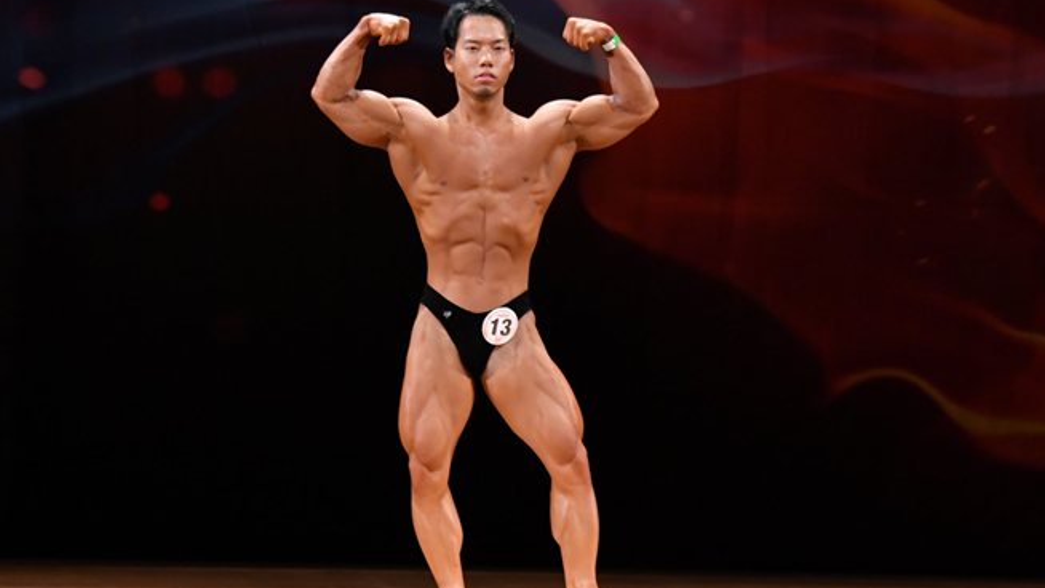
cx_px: 504
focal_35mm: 279
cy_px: 296
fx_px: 7732
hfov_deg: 7.7
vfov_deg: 4.4
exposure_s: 1/400
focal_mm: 150
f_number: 5.6
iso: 4000
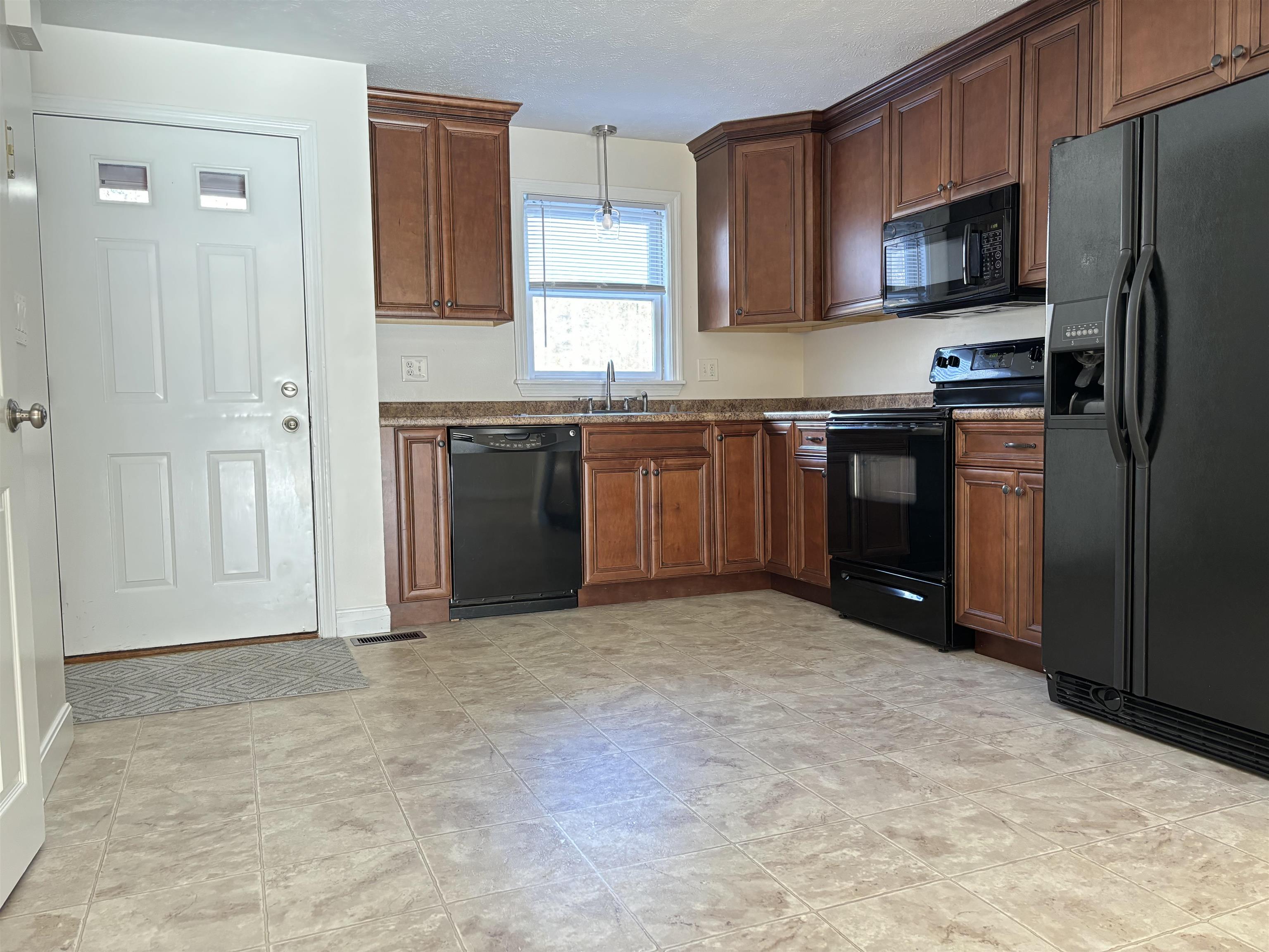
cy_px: 476
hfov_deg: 67.3
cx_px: 634
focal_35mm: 26
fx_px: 953
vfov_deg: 53.1
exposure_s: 1/60
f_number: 1.6
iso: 320
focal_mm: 5.96
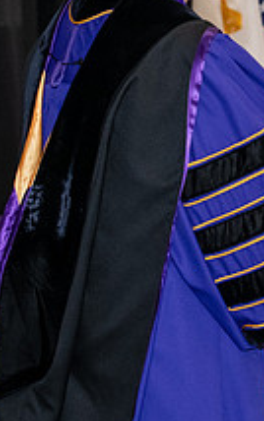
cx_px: 386
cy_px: 72
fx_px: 2219
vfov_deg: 10.8
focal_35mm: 193
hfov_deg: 6.7
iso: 2500
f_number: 5
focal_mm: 70
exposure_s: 1/200
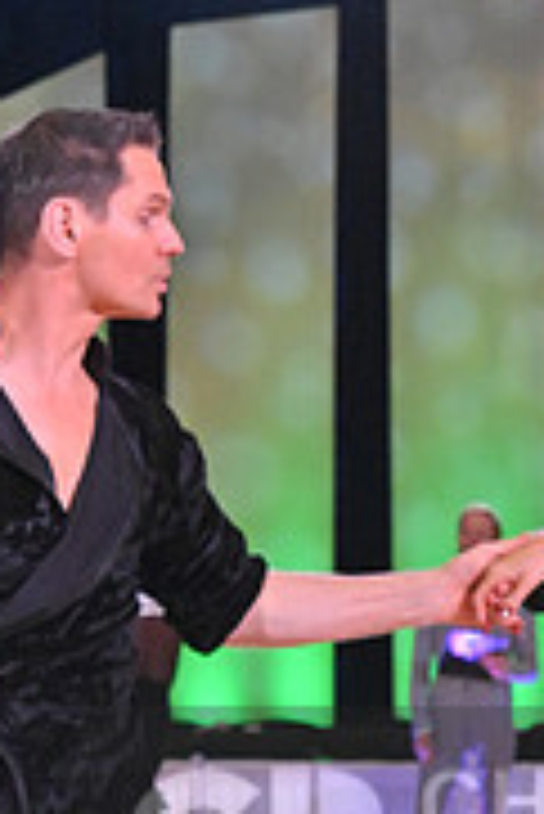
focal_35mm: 167
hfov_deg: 8.1
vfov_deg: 12.1
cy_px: 859
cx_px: 699
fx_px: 3778
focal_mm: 52
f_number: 6.3
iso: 4000
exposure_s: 1/400
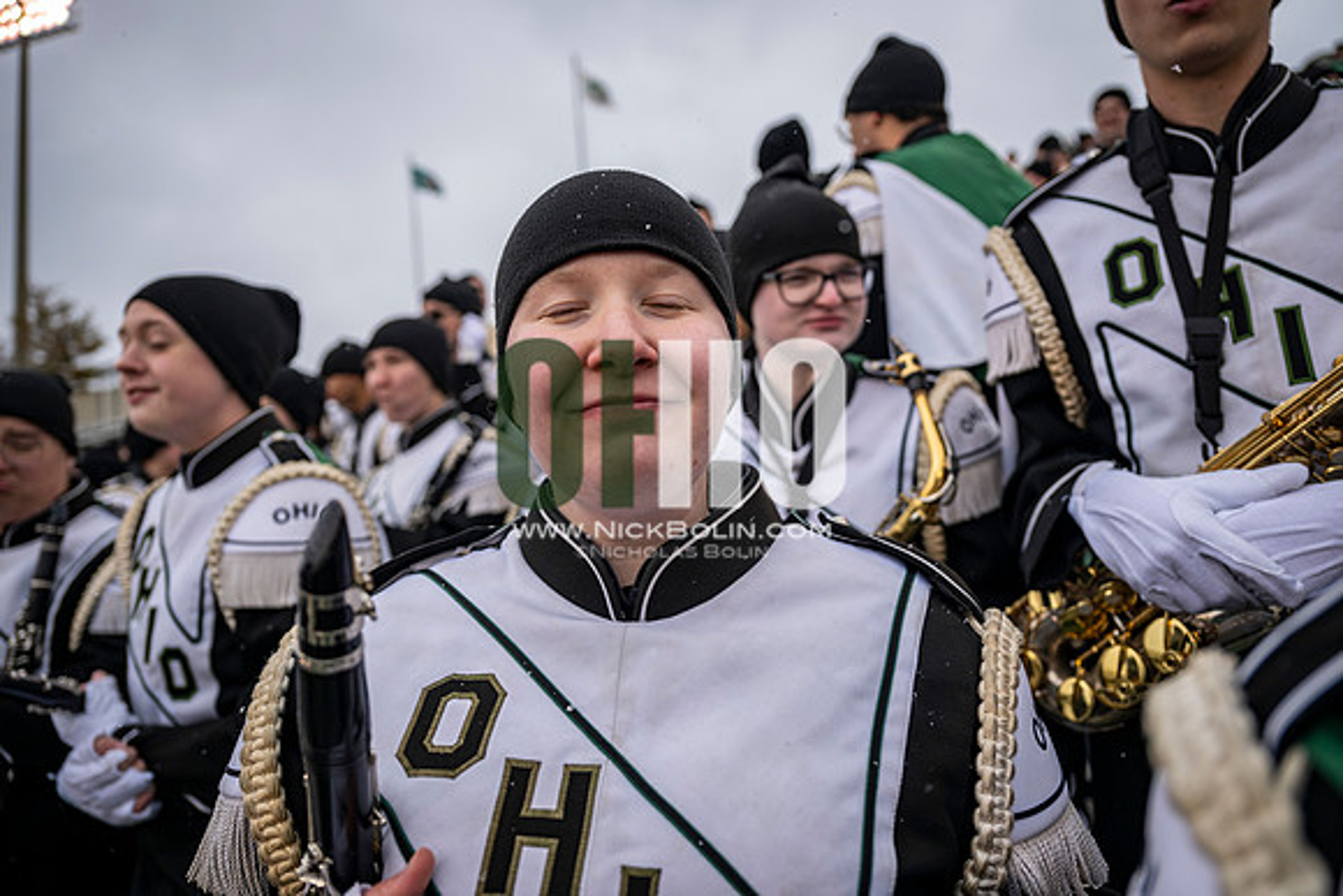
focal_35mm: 24
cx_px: 672
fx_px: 896
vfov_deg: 53.2
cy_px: 448
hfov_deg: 73.7
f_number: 2.8
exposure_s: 1/500
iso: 160
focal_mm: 24
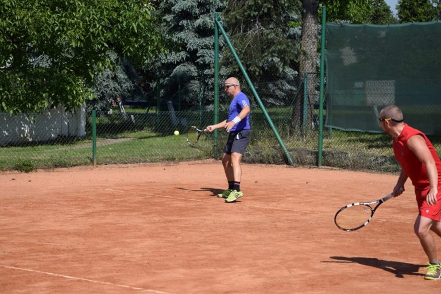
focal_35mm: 99
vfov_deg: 13.8
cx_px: 220
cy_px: 147
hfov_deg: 20.6
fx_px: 1213
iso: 400
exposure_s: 1/1600
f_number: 7.1
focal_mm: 66
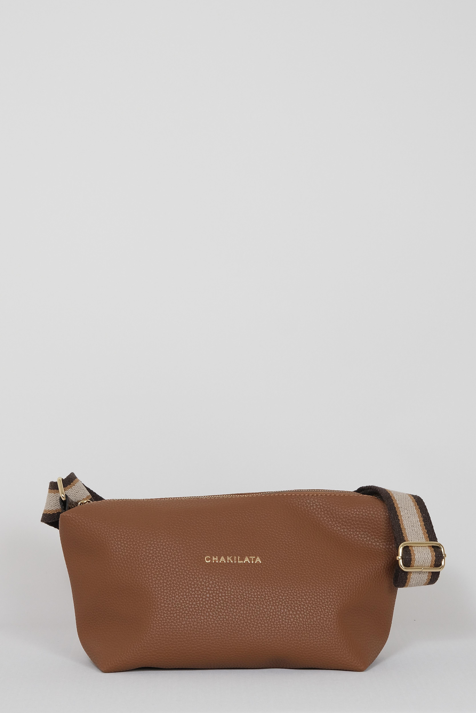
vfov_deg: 24.8
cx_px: 238
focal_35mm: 82
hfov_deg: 16.7
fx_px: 1626
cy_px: 356
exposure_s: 1/125
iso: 1000
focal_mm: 54.5
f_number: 7.1
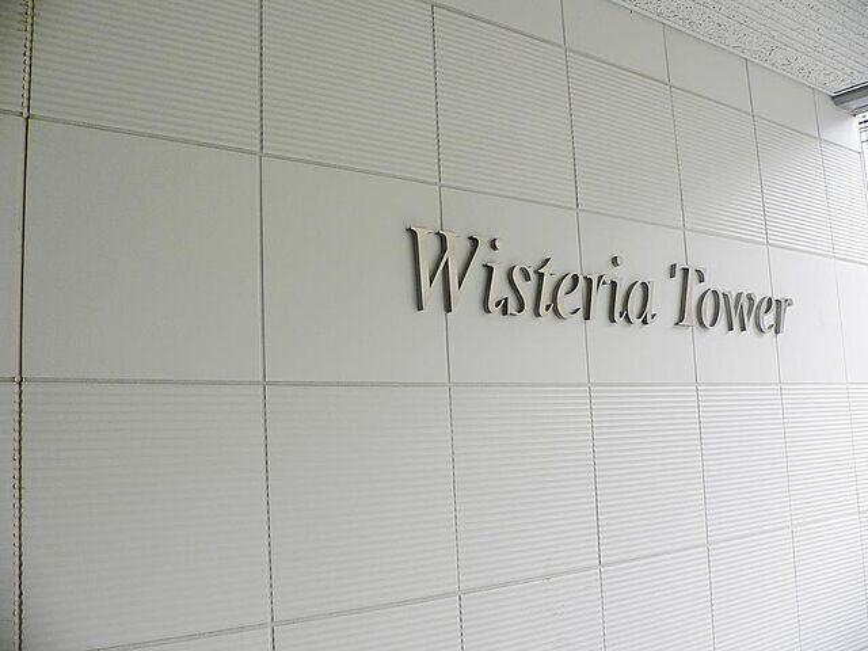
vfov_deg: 40.7
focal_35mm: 35
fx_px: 878
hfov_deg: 52.6
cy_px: 326
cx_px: 434
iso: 80
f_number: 2.8
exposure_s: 1/80
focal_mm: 4.6
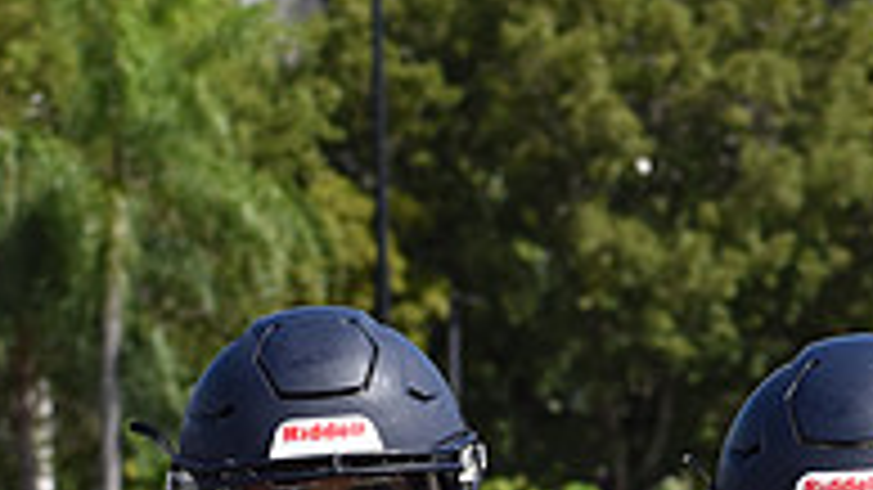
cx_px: 623
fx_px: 9247
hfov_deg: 5.4
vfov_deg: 3.0
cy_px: 1290
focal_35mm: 400
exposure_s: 1/1000
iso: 200
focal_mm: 85
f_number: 8
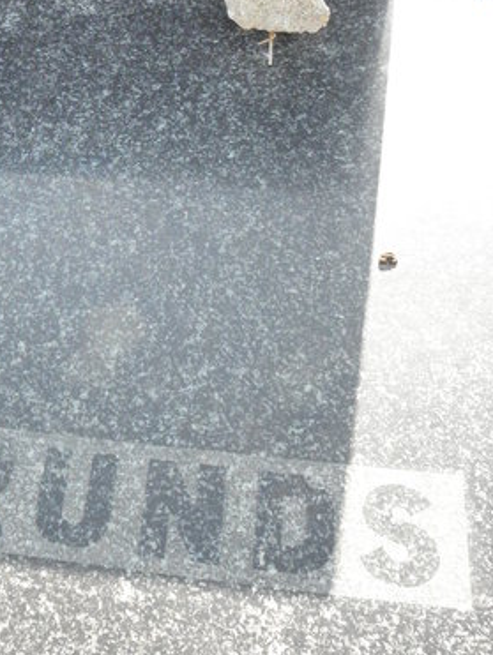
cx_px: 27
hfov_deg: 25.2
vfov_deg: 33.6
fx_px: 1062
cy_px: 157
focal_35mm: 56
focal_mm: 4.6
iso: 200
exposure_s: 1/160
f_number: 5.6
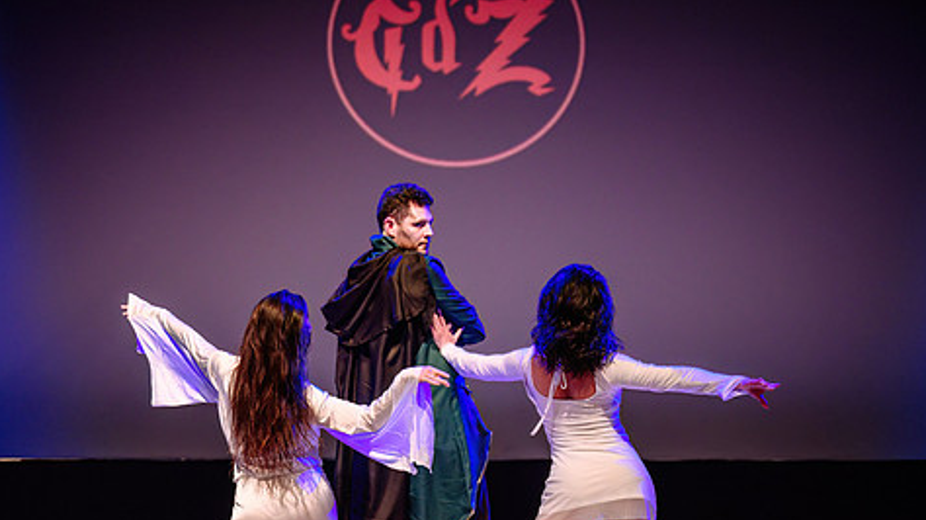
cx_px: 436
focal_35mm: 77
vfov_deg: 15.6
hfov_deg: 27.5
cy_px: 383
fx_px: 1890
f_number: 2.8
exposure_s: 1/200
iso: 1600
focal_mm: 57
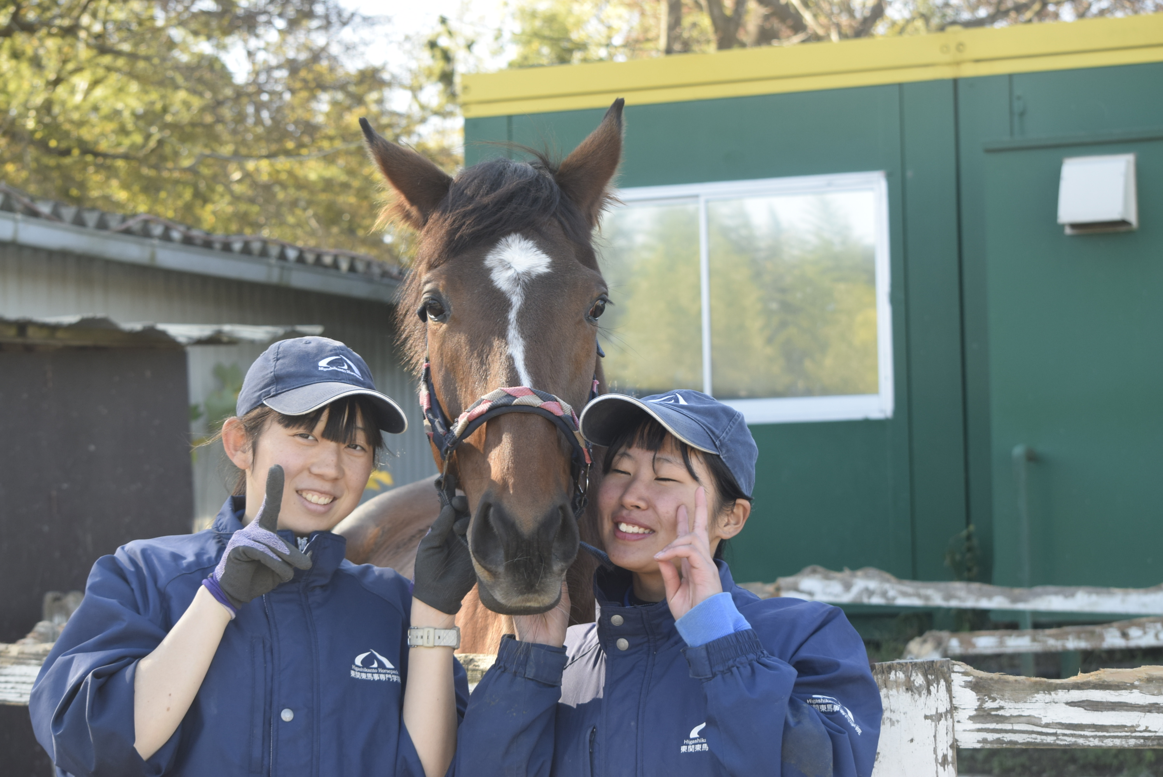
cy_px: 388
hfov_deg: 24.6
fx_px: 2667
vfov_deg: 16.6
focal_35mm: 82
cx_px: 582
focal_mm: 55
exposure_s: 1/160
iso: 400
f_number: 6.3
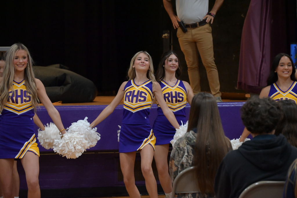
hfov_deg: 13.7
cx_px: 148
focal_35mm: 150
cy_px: 99
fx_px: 1238
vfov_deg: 9.2
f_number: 7.1
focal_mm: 150
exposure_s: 1/200
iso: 6400
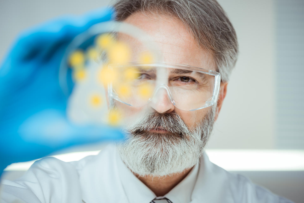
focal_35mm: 90
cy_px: 102
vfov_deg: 15.2
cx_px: 152
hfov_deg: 22.6
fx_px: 760
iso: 125
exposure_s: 1/160
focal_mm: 90
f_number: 3.2
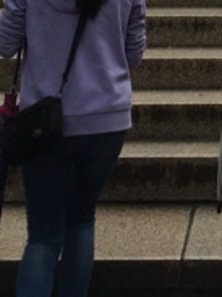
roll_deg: +0.7
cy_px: -240
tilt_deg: +6.1
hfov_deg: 8.8
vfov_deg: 11.3
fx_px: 1387
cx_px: 374
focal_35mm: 162
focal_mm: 4.15
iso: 32
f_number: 2.2
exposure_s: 1/311
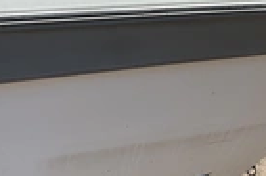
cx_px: 178
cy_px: 52
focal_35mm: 87
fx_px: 641
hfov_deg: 23.3
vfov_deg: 15.6
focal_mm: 3
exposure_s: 1/1912
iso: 25
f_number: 1.8
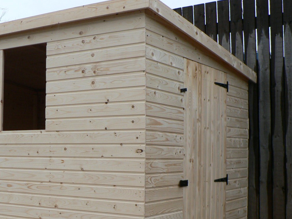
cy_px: 156
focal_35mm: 59
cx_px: 75
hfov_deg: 32.1
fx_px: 498
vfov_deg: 24.6
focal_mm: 6
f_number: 2.8
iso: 80
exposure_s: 1/60
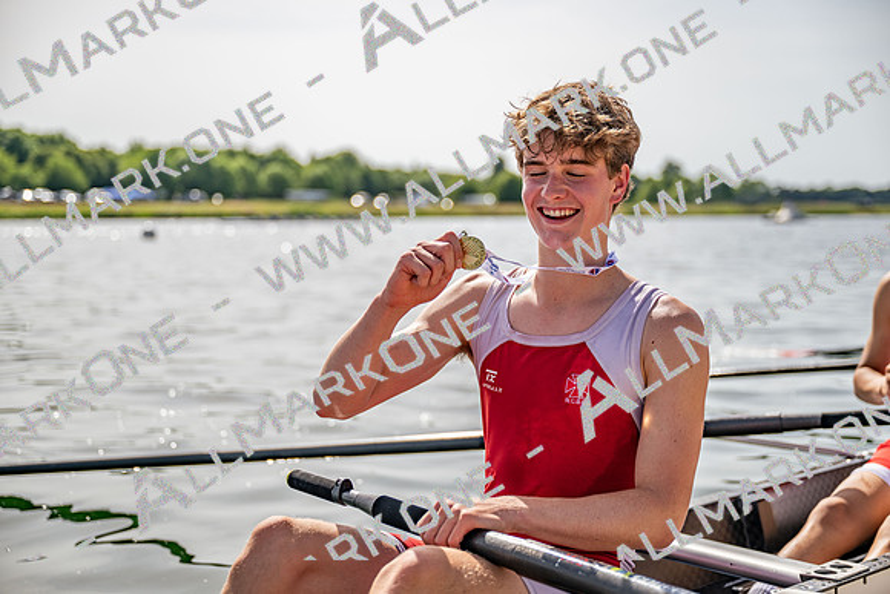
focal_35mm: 56
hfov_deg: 35.6
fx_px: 1385
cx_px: 445
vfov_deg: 24.2
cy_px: 297
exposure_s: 1/3200
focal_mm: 56
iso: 64
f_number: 2.8
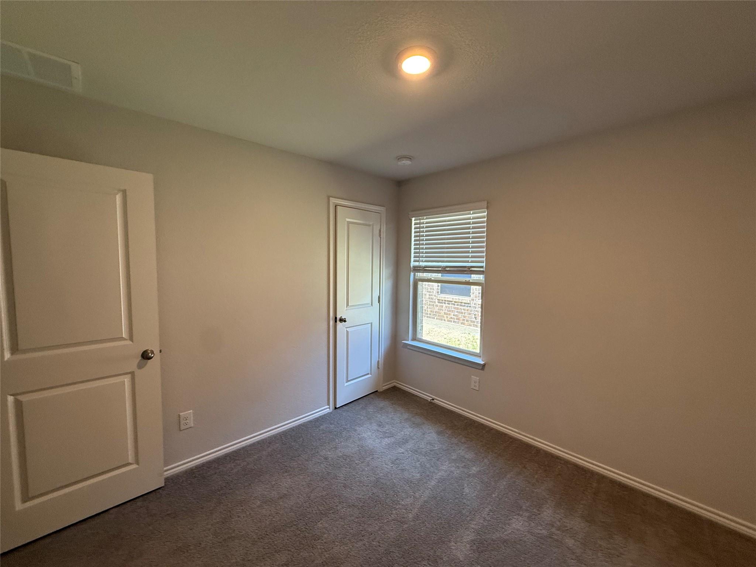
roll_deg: -1.1
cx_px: 378
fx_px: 306
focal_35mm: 14
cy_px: 284
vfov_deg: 85.7
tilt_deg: -4.5
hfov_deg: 102.1
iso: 250
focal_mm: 2.22
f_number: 2.2
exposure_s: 1/120
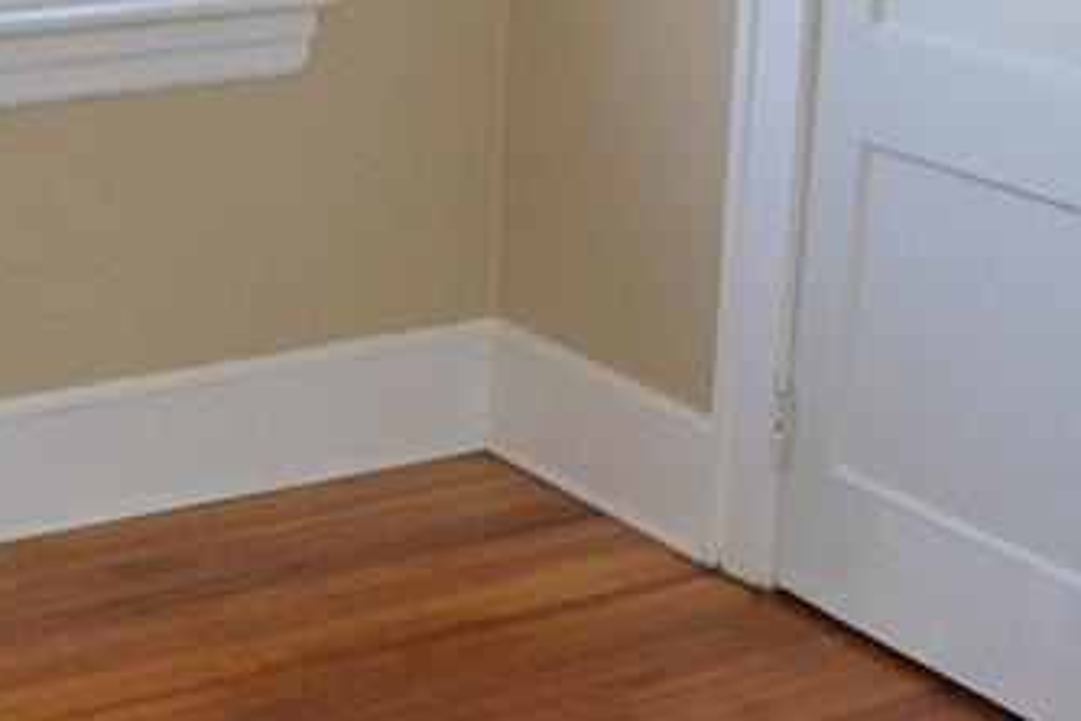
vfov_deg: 16.5
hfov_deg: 24.1
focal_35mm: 83
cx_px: 224
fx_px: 2492
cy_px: 377
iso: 400
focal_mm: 18
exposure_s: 1/60
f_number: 4
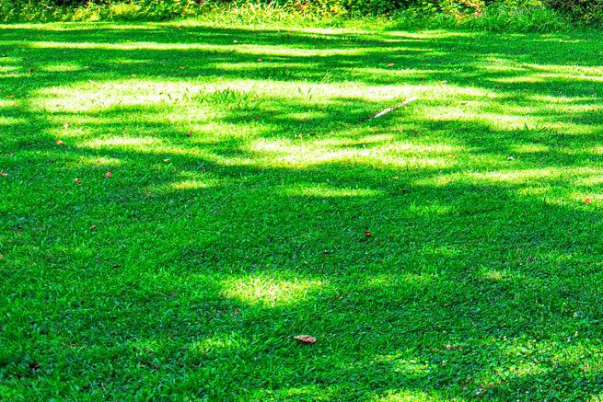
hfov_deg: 22.9
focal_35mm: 75
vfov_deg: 17.0
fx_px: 1256
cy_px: -139
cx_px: 854
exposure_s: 1/400
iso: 640
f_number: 4
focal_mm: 24
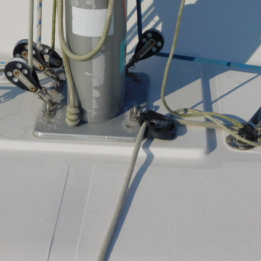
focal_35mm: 75
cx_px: 103
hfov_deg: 23.0
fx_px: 640
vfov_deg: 22.9
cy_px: 84
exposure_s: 1/800
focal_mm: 8
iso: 125
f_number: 7.4
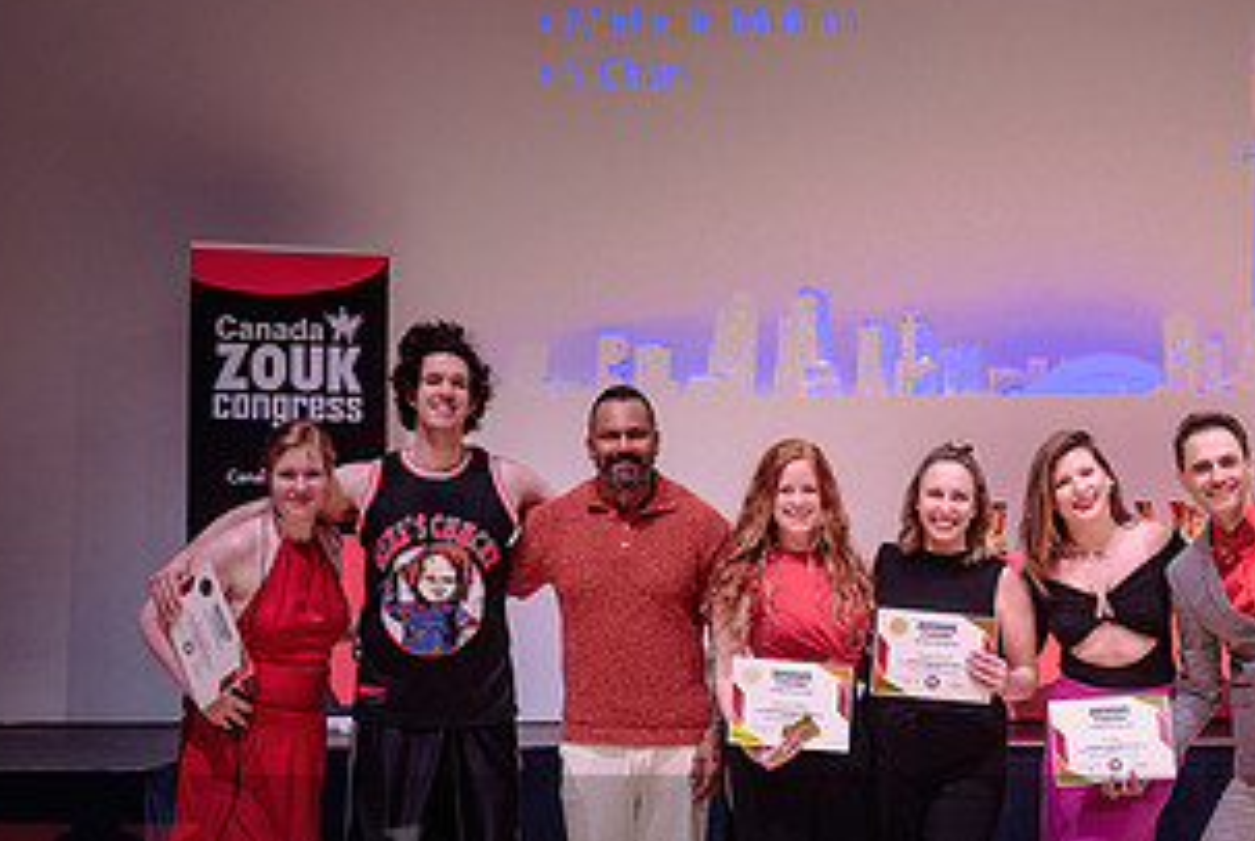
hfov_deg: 24.9
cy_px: 387
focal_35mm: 81
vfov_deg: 16.9
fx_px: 2828
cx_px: 855
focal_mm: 39
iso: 1600
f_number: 2.8
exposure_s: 1/200
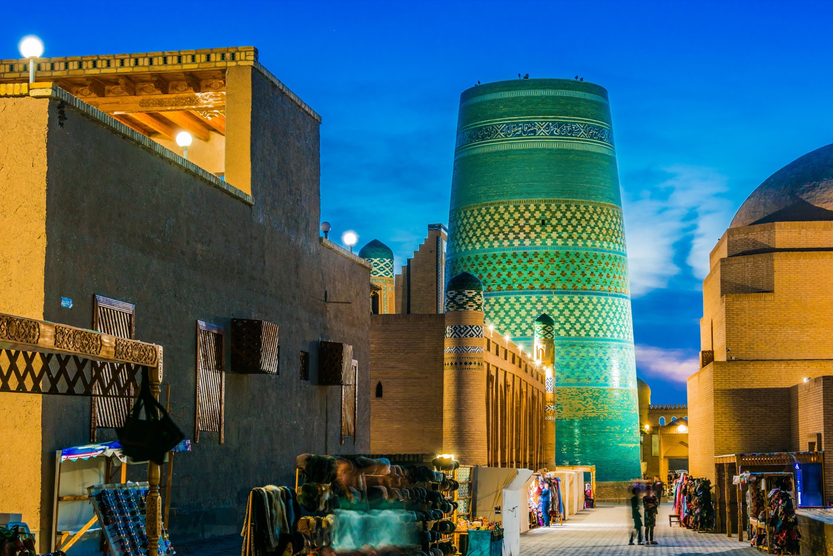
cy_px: 278
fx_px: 1574
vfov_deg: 20.0
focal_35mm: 68
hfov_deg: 29.6
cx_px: 416
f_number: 10
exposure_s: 2.5
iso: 400
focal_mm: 68
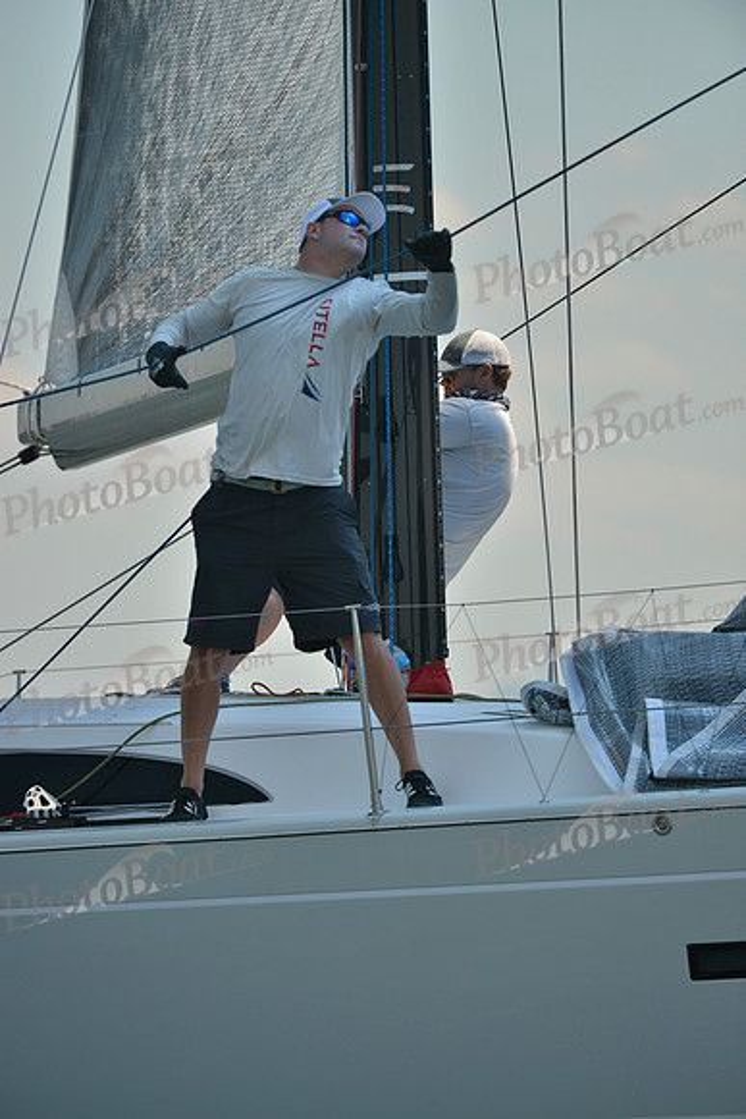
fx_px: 12425
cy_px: 560
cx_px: 373
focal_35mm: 400
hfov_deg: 3.4
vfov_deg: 5.2
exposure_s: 1/1600
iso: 200
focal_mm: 400
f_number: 4.5
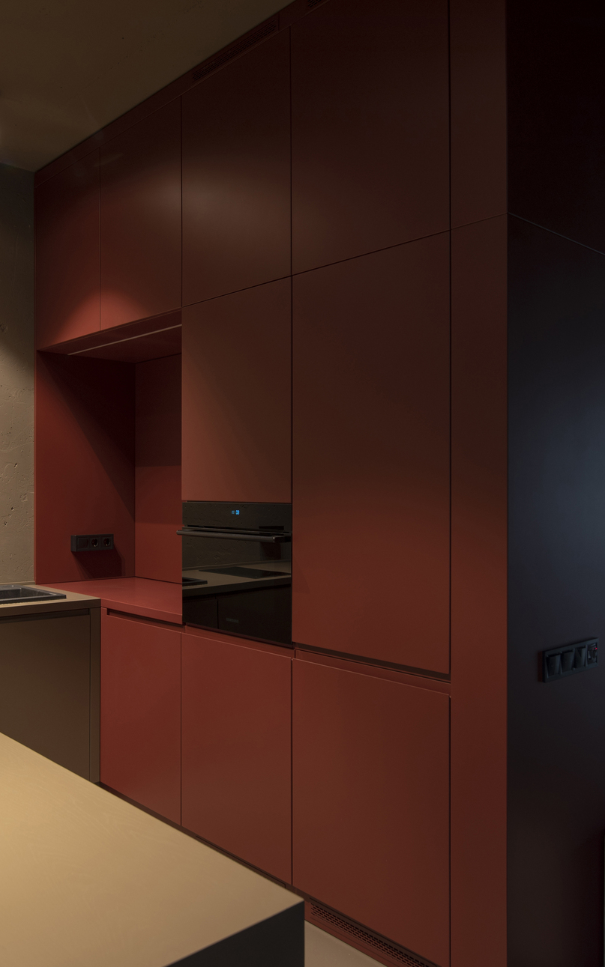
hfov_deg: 41.7
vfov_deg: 62.9
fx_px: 791
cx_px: 247
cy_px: 483
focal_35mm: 30
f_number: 4
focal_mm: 19
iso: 100
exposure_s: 1/8
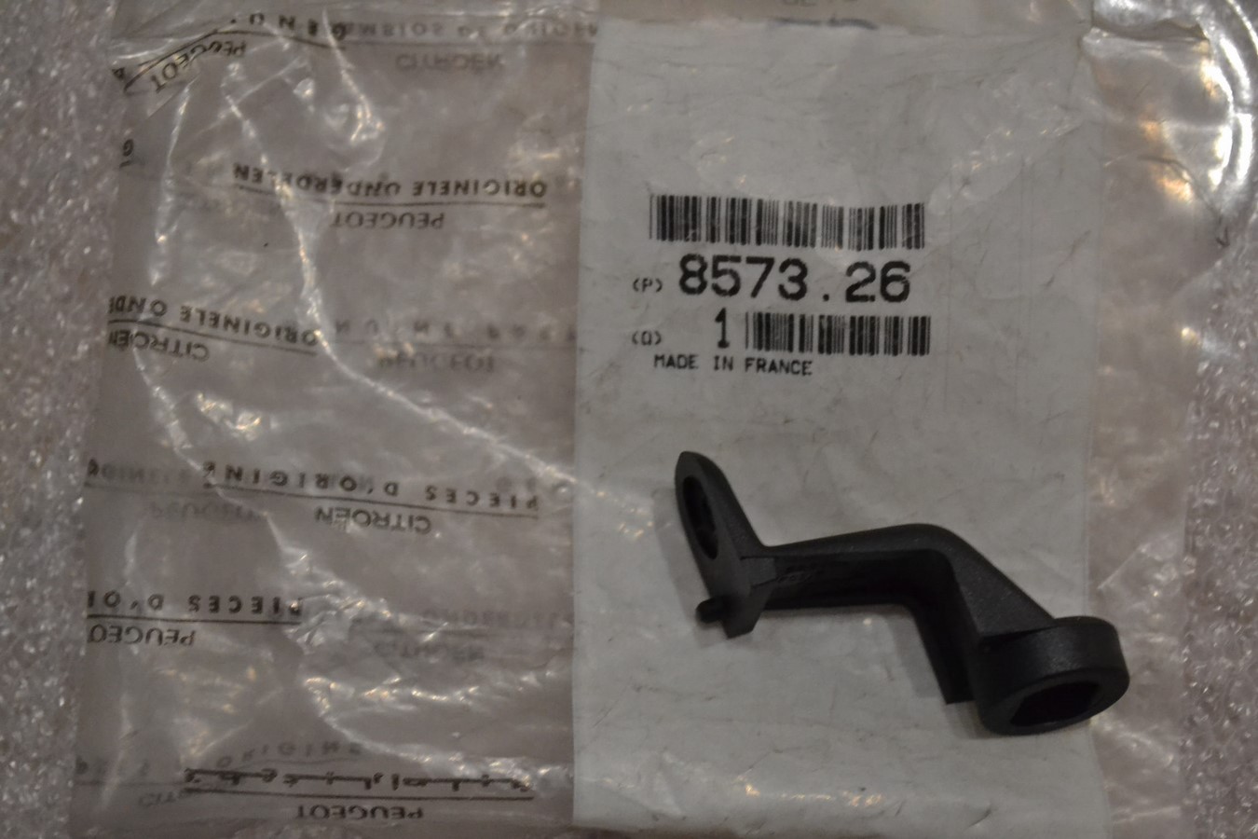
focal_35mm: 63
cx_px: 629
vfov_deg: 21.6
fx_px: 2201
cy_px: 420
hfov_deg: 31.9
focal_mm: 42
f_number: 5.3
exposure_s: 1/60
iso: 3200
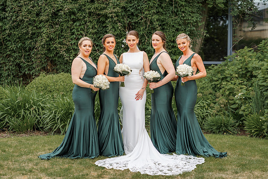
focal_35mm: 90
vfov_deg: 15.2
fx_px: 669
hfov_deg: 22.7
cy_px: 95
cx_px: 134
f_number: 2.8
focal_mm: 85
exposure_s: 1/640
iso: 100
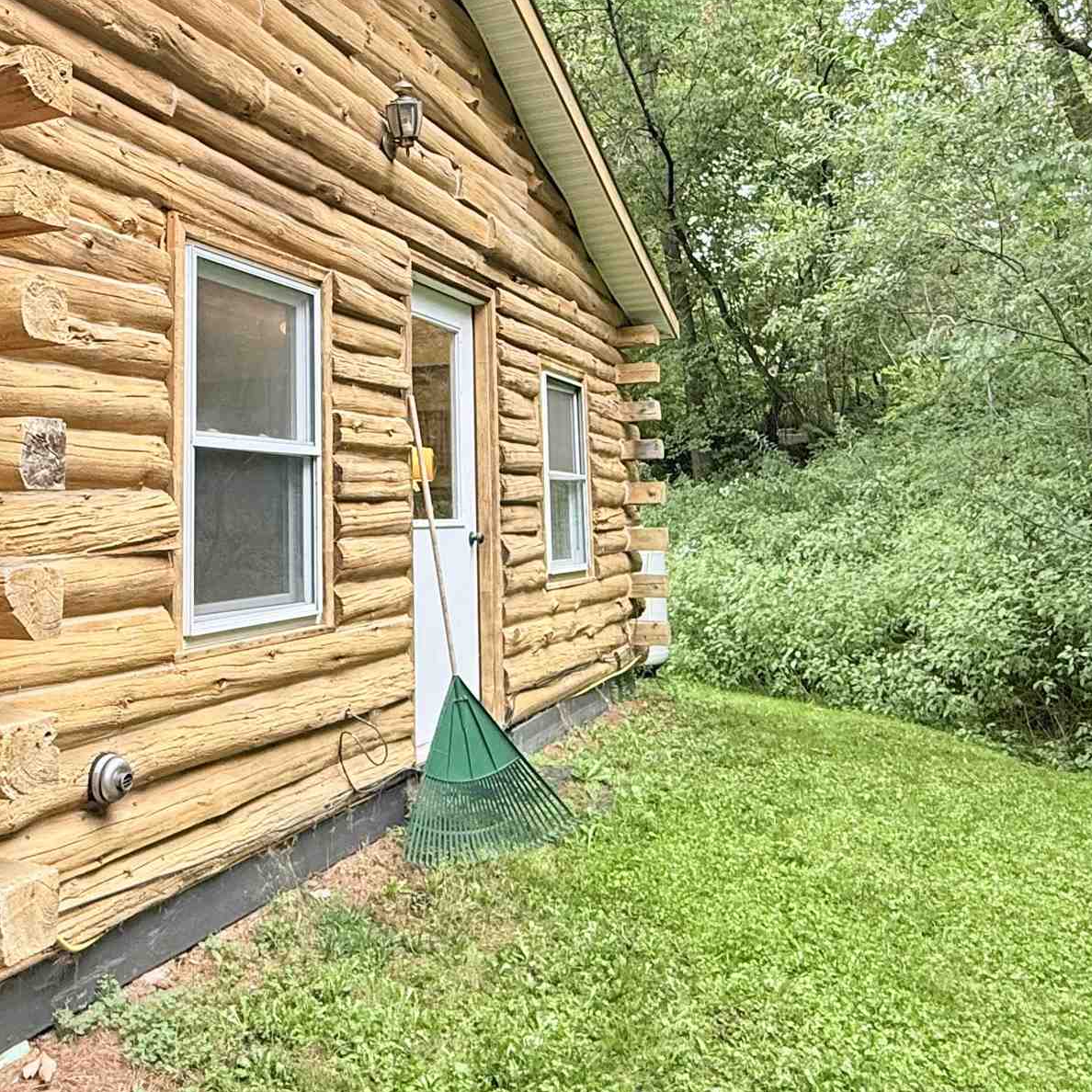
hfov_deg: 50.7
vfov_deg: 50.4
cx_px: 426
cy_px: 392
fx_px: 1142
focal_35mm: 32
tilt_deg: +7.1
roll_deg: +0.7
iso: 125
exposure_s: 1/99
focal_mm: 2.22
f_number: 2.2
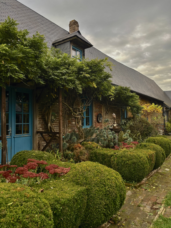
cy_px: 114
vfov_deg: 67.3
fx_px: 171
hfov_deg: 53.1
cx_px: 86
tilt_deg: +2.2
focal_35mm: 26
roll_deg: -0.5
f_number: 1.6
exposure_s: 1/326
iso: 50
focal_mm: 5.96
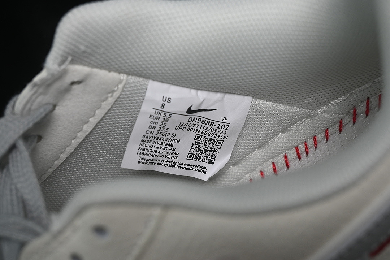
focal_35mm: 75
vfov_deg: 18.2
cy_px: 130
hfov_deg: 27.0
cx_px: 195
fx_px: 812
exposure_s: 1/60
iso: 160
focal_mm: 50
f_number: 6.3
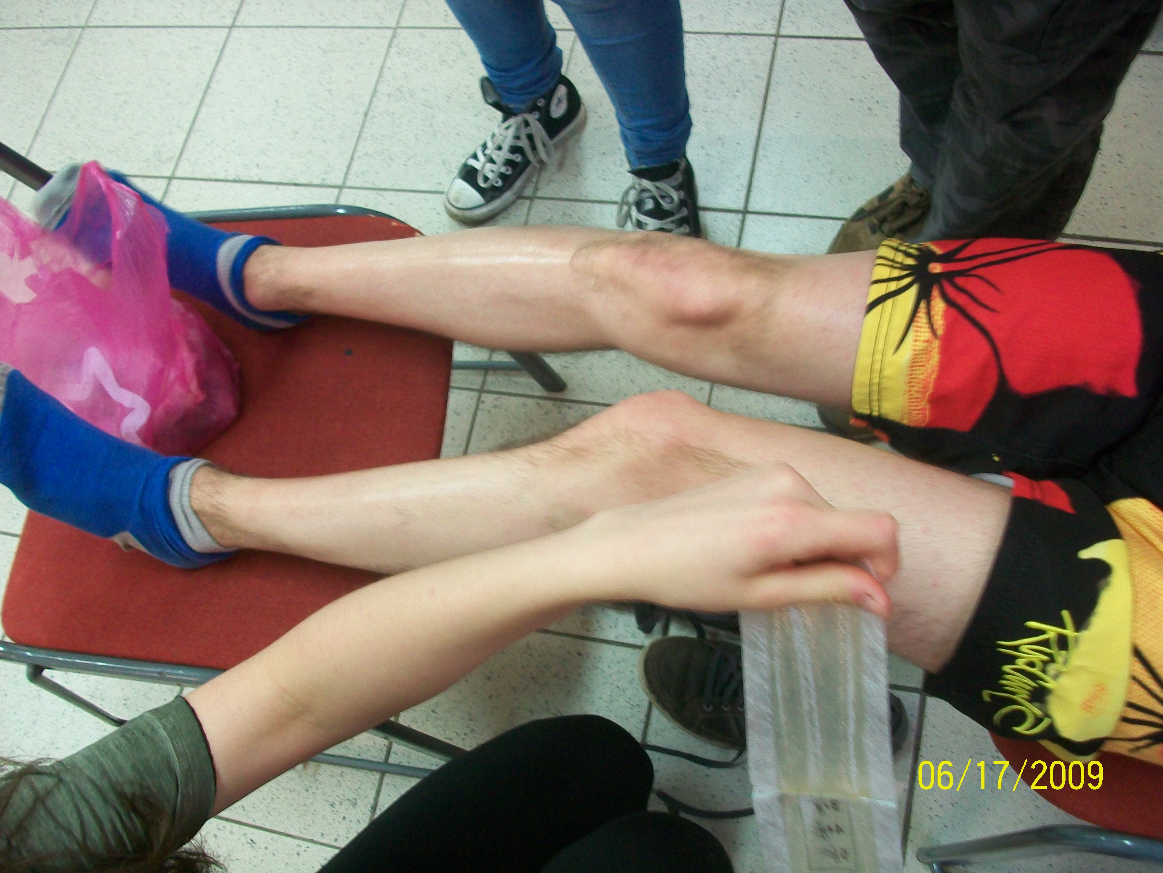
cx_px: 582
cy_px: 436
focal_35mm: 34
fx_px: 1142
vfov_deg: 41.8
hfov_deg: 54.0
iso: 160
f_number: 2.8
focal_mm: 5.7
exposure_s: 1/13
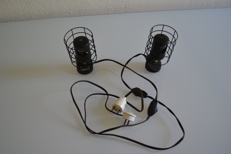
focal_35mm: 31
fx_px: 199
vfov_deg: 42.3
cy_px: 79
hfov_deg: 60.3
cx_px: 113
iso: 400
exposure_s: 1/30
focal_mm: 20
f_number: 3.8
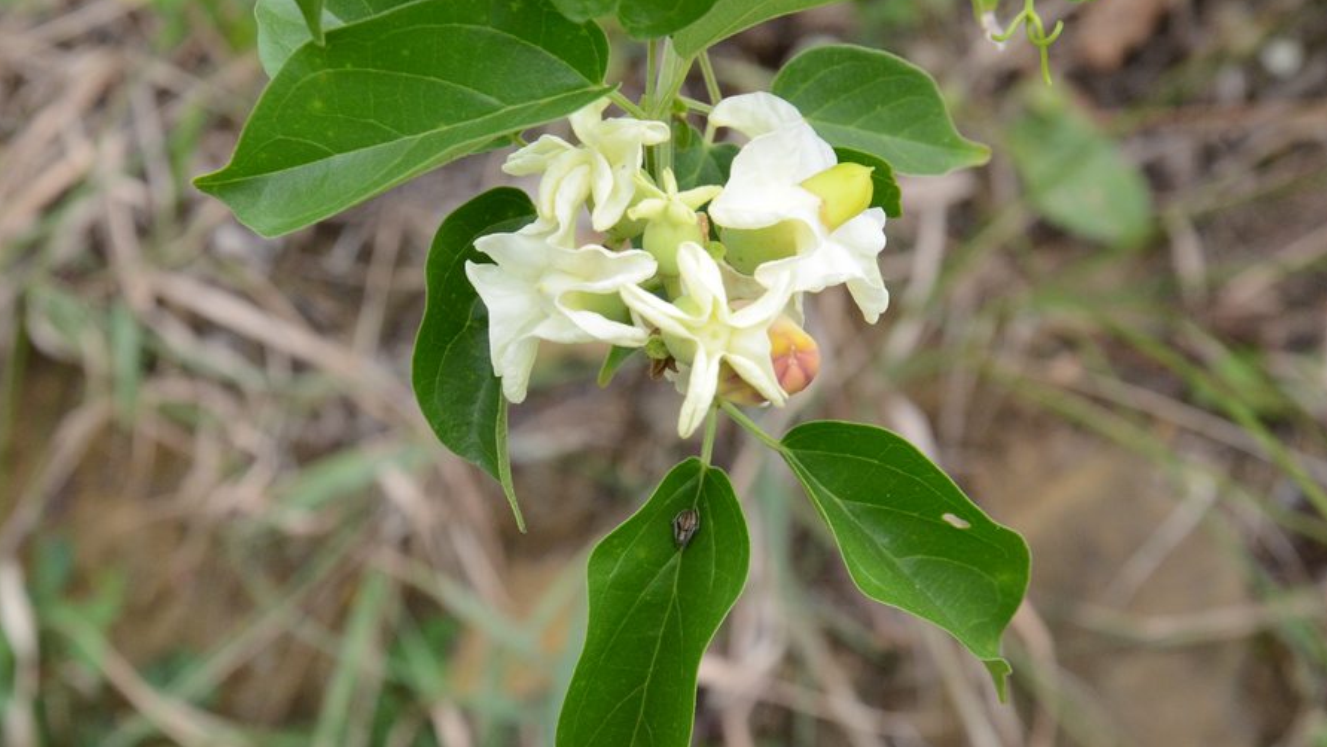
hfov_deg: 27.9
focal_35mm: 76
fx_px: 2675
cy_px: 385
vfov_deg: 15.9
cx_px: 661
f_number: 9
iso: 1000
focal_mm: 48
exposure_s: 1/320
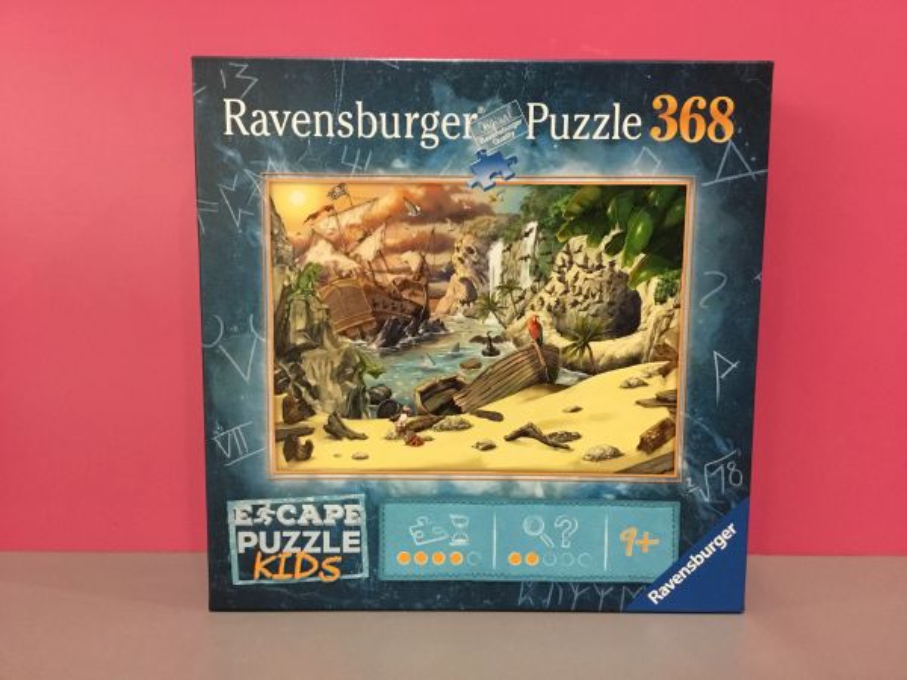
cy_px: 340
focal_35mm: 31
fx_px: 812
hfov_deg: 58.4
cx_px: 454
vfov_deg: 45.4
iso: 200
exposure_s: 1/25
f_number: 2.4
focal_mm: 3.3
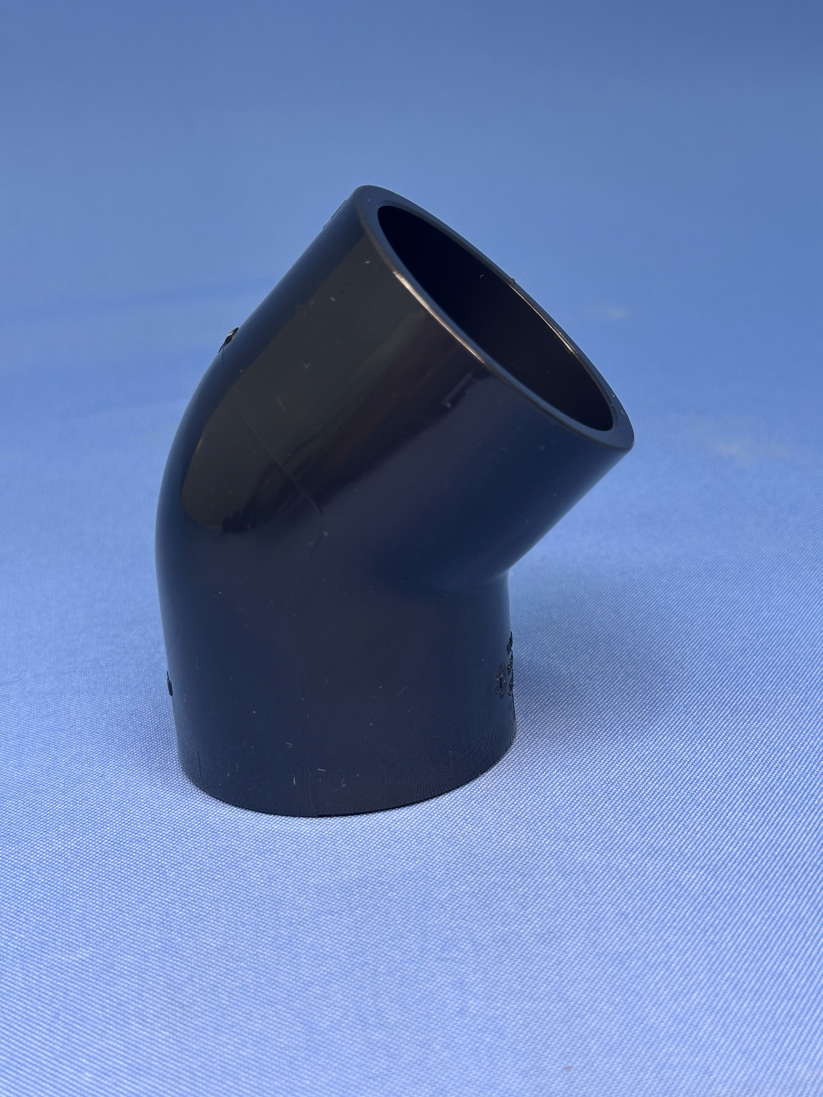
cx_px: 412
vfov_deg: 39.7
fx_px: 1522
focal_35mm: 48
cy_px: 548
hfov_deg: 30.3
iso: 80
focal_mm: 6.86
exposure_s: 1/100
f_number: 1.78
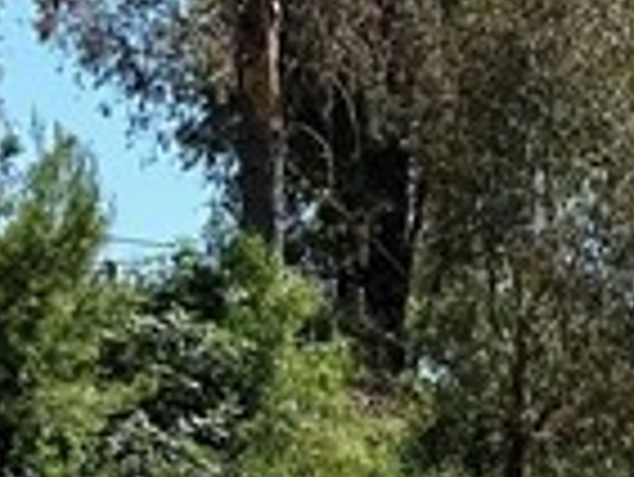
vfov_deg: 8.4
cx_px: 1232
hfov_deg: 10.5
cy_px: 652
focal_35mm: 174
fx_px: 3190
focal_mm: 6.86
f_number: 1.78
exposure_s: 1/3597
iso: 80
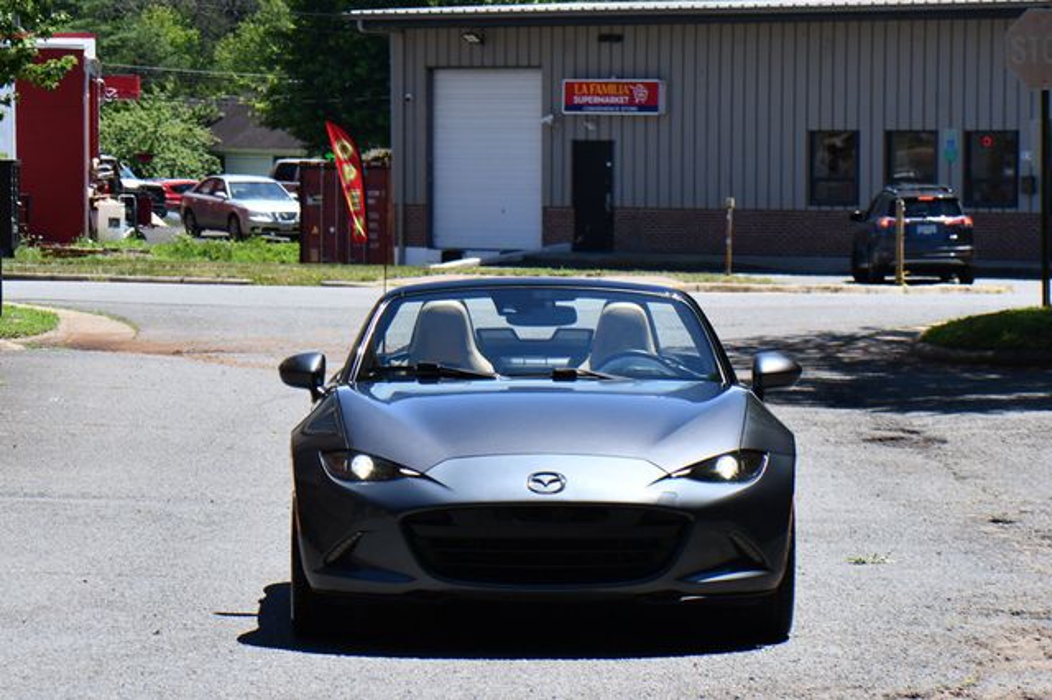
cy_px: 350
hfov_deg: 14.9
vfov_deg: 9.9
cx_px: 526
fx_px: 4030
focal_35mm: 138
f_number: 8
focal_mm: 92
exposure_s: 1/250
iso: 110
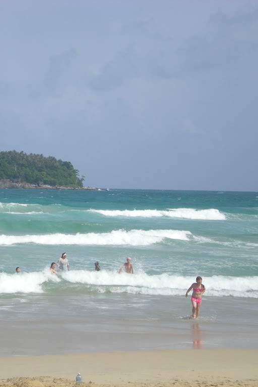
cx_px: 56
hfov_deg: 13.2
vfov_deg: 19.8
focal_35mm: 103
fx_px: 1107
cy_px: 193
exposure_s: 1/289
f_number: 6.5
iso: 50
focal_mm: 12.3
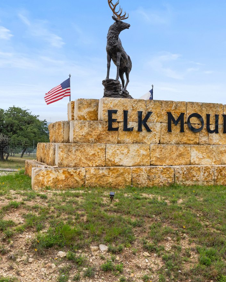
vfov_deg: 36.0
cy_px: 147
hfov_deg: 28.7
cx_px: 172
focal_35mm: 52
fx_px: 435
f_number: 11
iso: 100
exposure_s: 1/80
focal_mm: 30
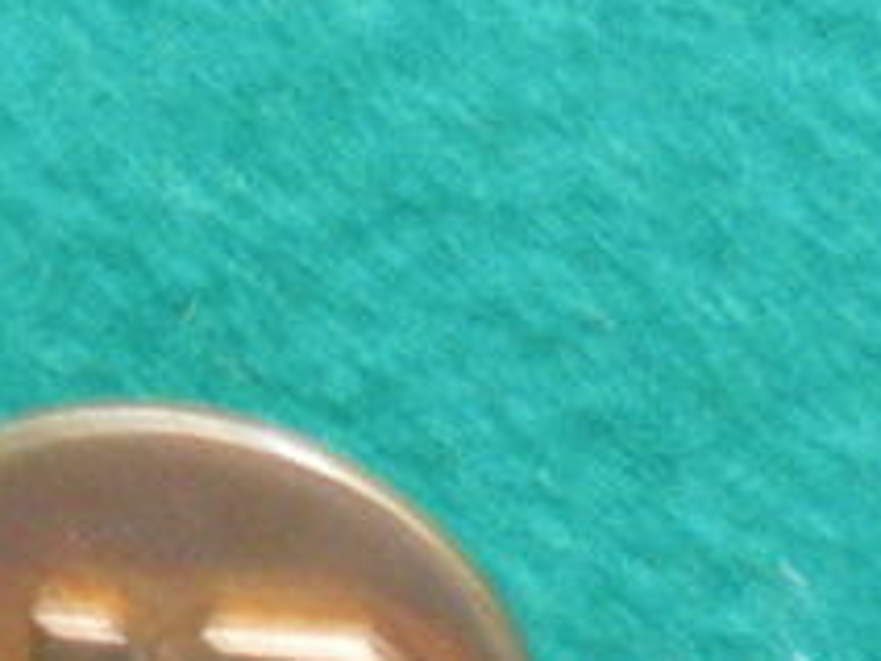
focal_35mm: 179
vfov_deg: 8.2
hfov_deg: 11.0
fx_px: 4556
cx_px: 212
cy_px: -216
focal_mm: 6.3
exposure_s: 1/10
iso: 400
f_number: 3.1
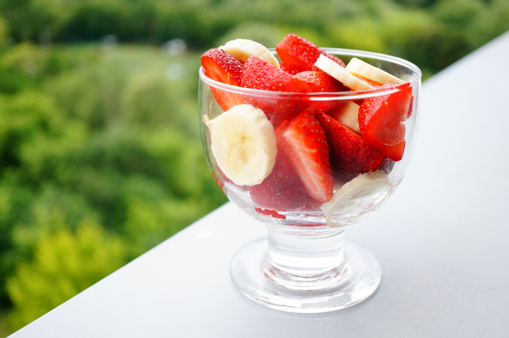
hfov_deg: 43.7
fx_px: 635
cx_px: 254
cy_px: 169
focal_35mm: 45
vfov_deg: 29.8
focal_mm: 30
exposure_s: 1/200
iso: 800
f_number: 3.5
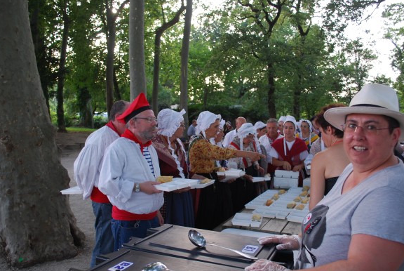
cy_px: 143
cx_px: 208
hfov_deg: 61.8
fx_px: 337
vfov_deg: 43.7
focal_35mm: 30
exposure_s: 1/60
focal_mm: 18
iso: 200
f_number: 4
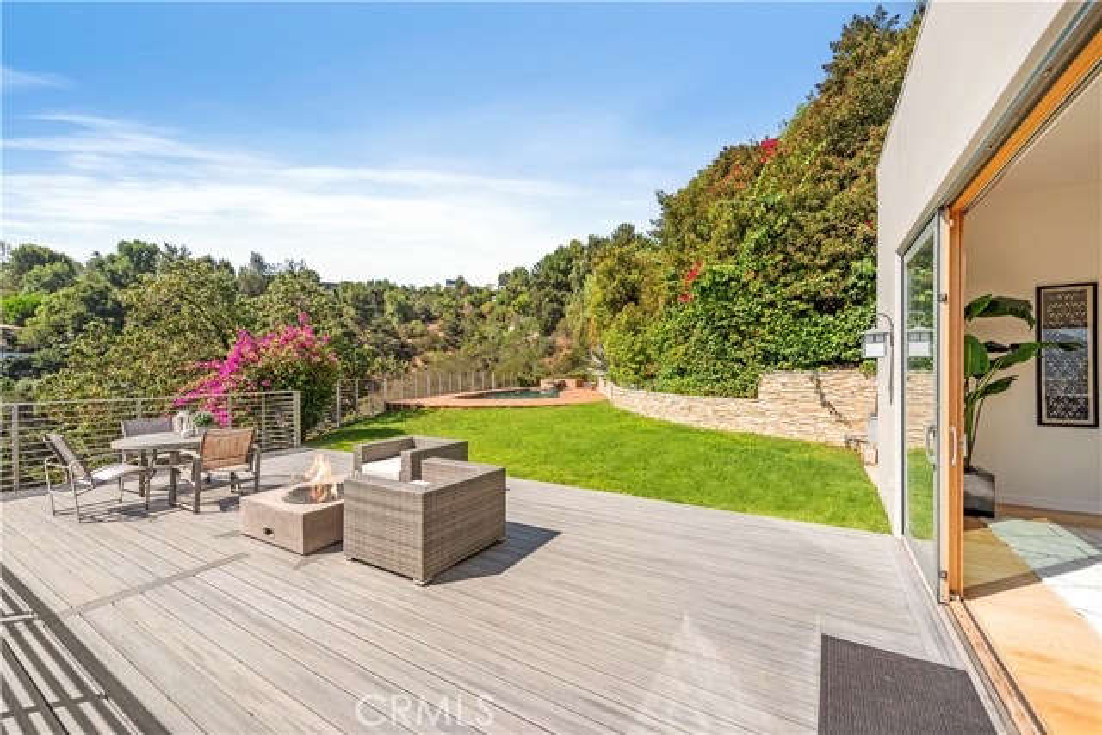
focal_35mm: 14
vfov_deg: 81.2
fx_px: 429
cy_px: 368
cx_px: 551
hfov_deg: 104.2
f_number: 7.1
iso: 160
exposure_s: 1/640
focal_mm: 14
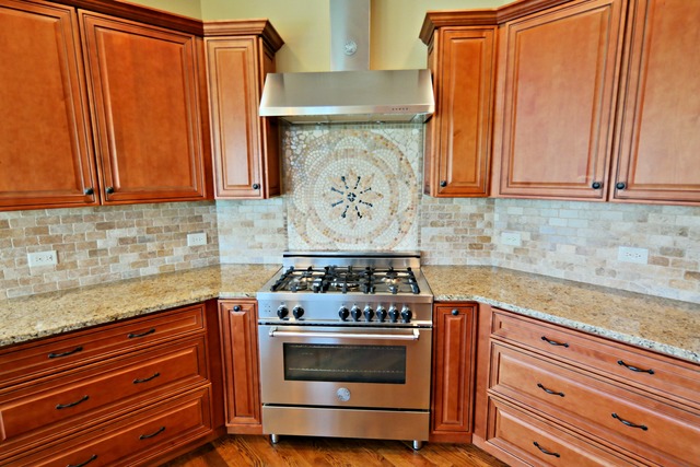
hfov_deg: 90.0
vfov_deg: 67.4
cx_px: 350
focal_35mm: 18
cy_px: 234
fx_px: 350
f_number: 4
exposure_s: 1/30
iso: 400
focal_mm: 12
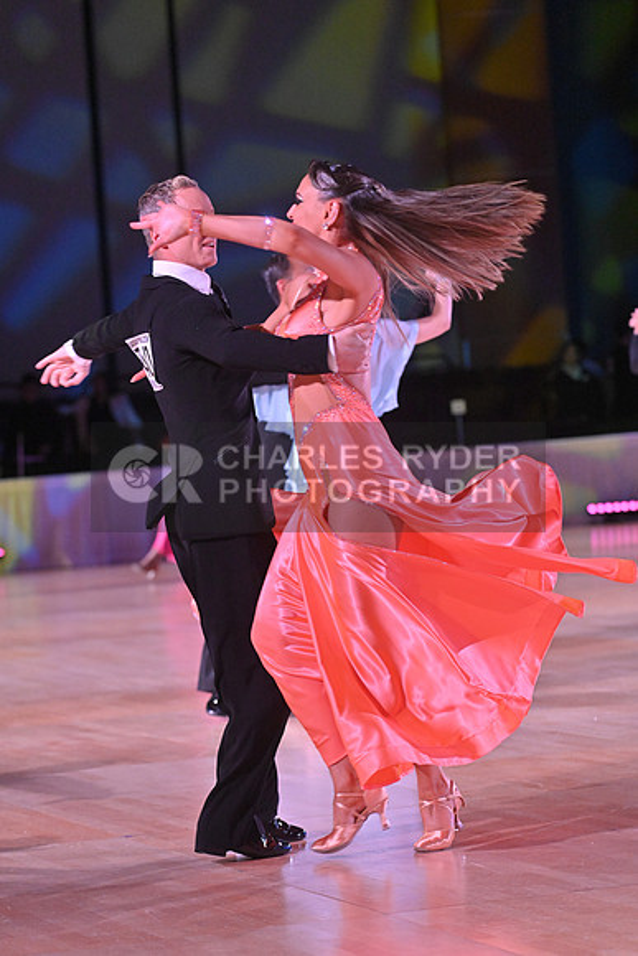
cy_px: 478
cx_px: 319
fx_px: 3586
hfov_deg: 10.2
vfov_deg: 15.2
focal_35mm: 135
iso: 4000
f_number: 5
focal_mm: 135
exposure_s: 1/400
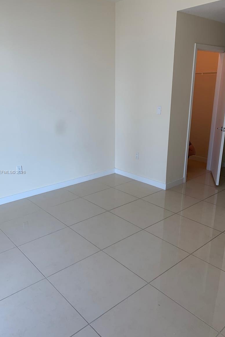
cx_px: 102
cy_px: 172
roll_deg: +1.4
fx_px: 262
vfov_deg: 65.5
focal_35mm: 28
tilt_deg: -18.9
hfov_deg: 46.4
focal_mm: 4.25
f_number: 1.8
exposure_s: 1/121
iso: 40
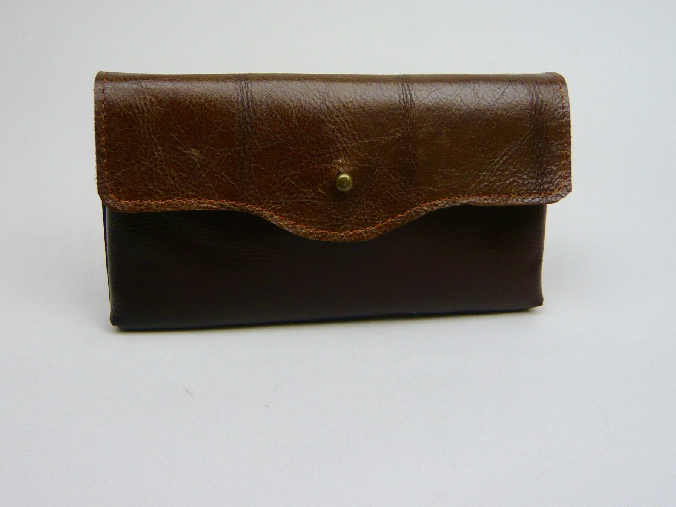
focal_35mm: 40
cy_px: 181
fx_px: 781
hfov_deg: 46.7
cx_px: 306
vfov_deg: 35.7
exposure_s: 1/60
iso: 100
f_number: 2.8
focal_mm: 4.6
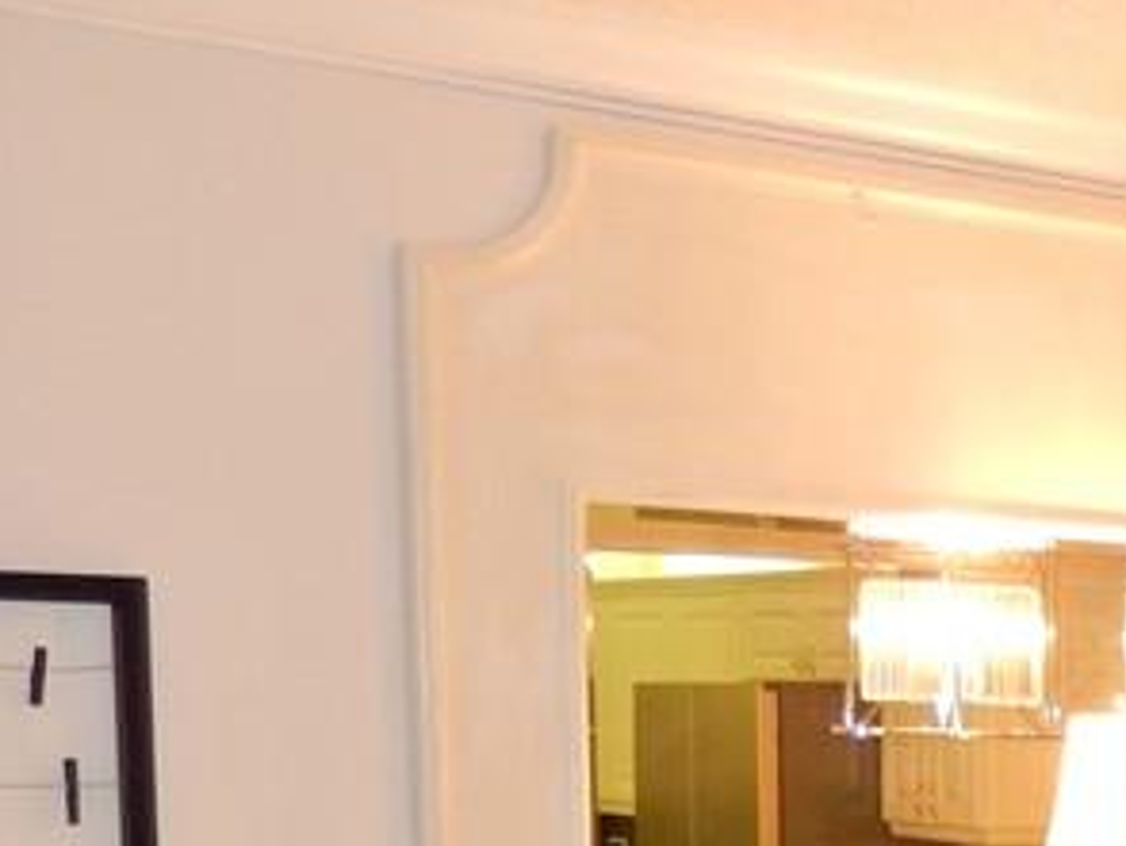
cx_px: 1582
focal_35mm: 87
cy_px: 1152
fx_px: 2832
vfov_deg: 16.0
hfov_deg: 20.0
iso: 200
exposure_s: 1/30
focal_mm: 4.5
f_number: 3.4
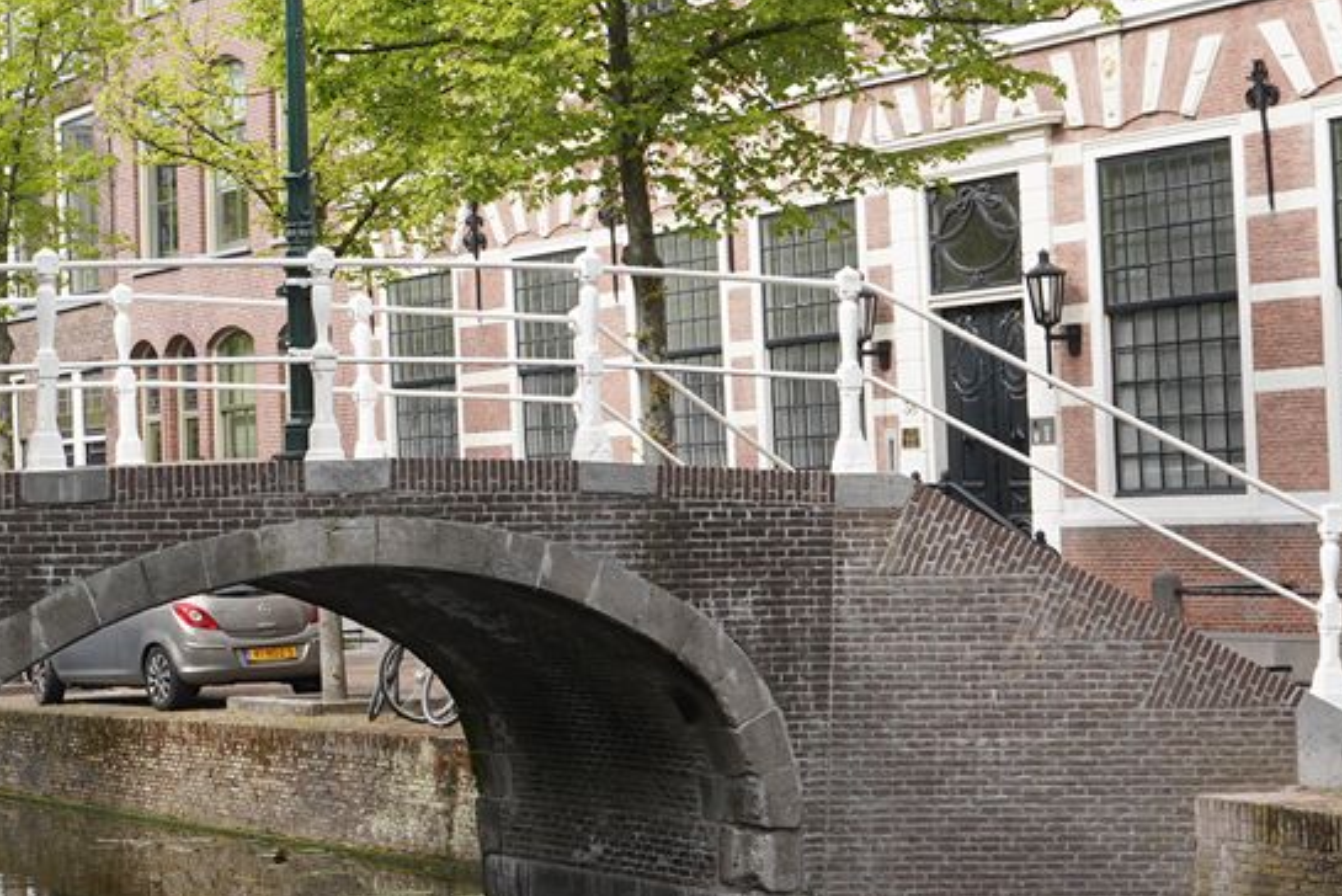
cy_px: 428
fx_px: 3282
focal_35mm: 88
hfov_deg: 21.0
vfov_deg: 15.6
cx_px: -394
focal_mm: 24
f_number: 9
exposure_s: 1/100
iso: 100
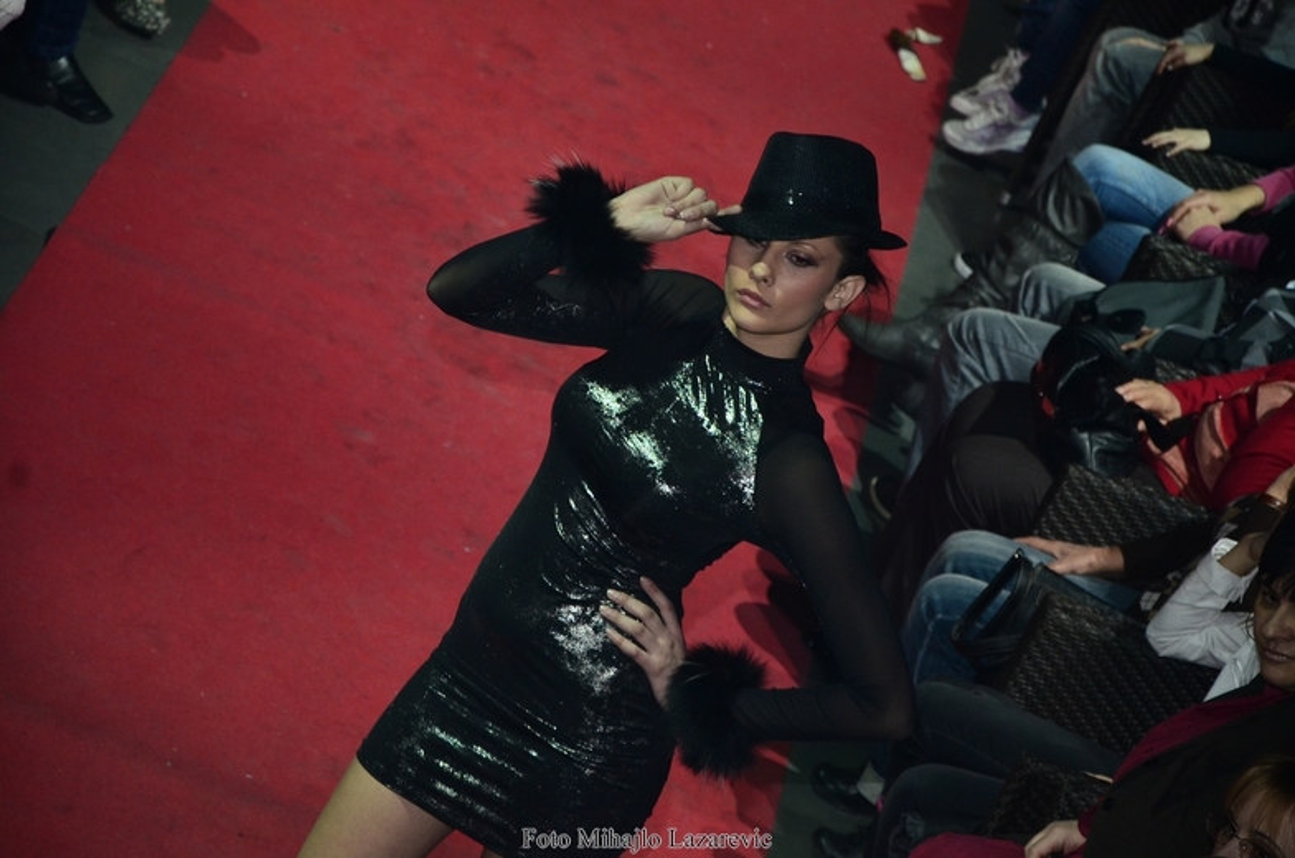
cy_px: 429
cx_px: 648
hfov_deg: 13.1
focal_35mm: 158
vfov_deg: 8.7
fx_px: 5654
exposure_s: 1/160
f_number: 5.6
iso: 800
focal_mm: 105
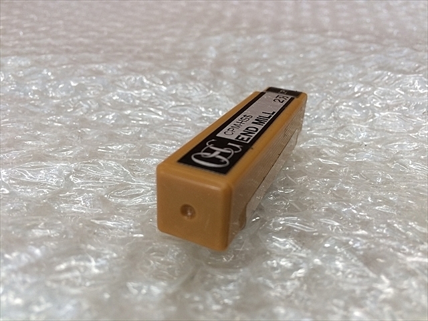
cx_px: 214
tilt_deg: -31.2
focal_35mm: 29
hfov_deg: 61.7
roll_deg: +0.0
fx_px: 359
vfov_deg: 48.2
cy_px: 160
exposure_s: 1/30
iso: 32
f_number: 2.2
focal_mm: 4.15
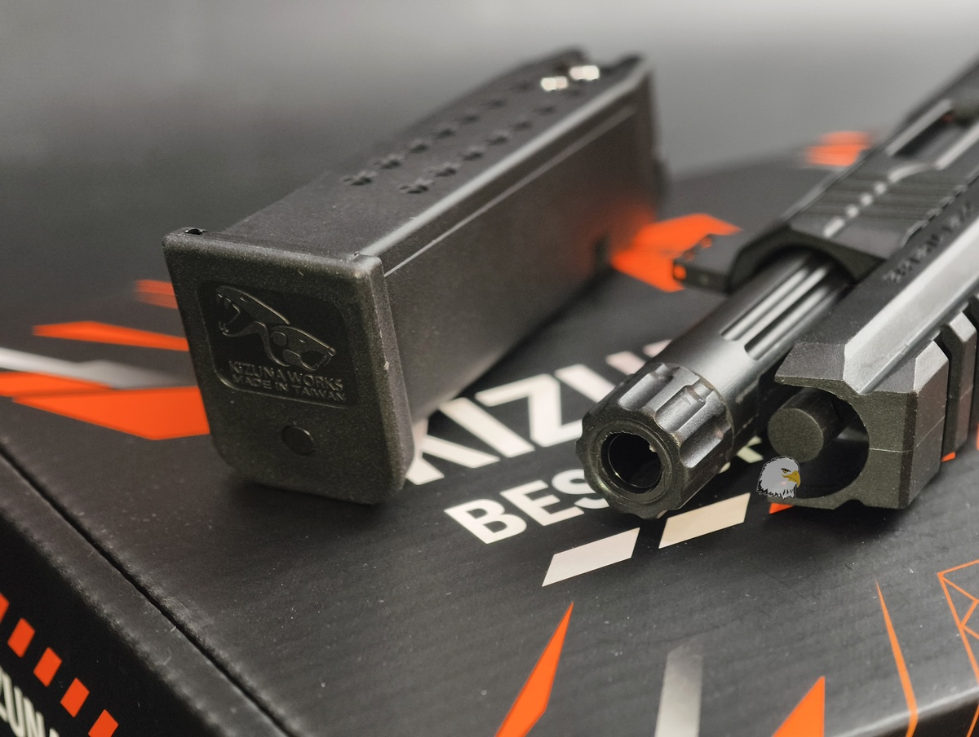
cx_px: 490
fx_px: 2408
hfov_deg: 23.0
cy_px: 368
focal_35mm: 85
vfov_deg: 17.4
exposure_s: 1/17.1
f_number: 2.67
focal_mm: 22.48
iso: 879
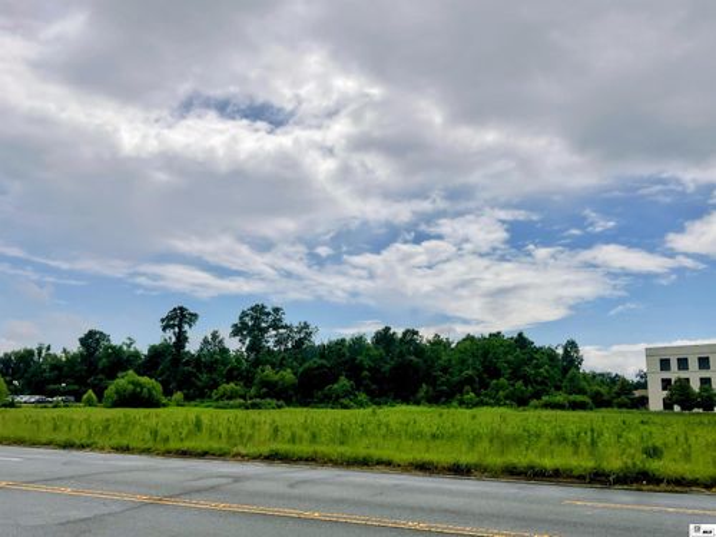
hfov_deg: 61.7
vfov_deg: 48.2
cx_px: 358
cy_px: 268
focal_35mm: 29
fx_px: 600
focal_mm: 3
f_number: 1.8
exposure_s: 1/7407
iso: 16
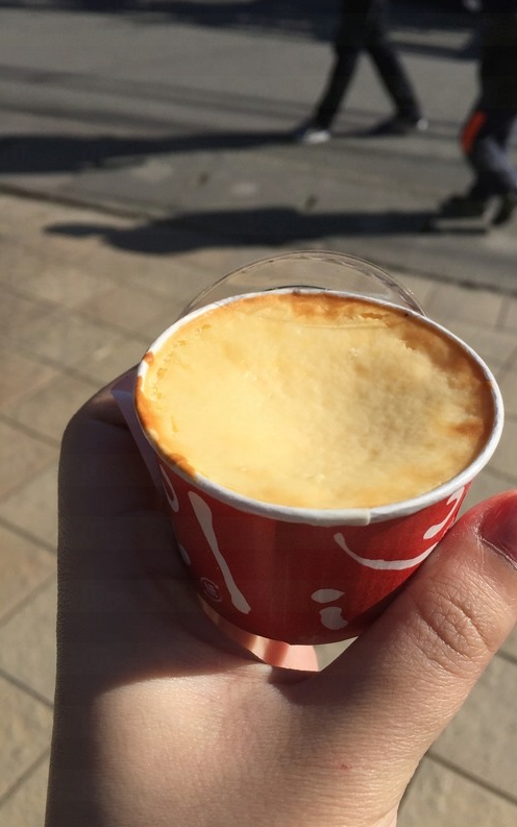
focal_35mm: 31
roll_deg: -1.4
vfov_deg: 61.2
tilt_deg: -38.2
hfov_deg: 40.4
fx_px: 698
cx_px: 310
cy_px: 415
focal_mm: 4.15
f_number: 2.2
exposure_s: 1/3597
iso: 32
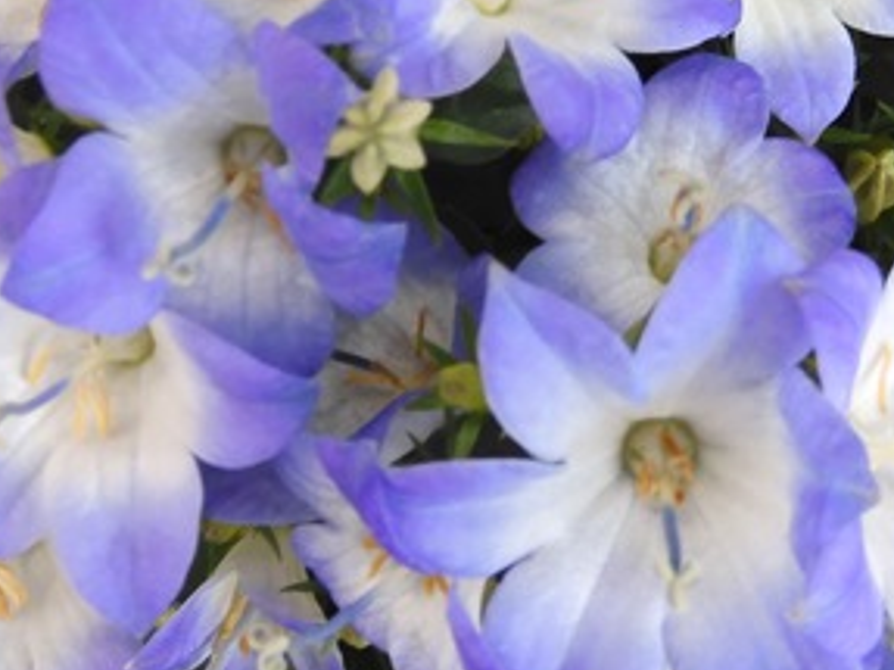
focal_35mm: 45
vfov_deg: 31.5
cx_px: 695
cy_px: 153
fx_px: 1162
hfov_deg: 40.6
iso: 100
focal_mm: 4.3
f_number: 3.4
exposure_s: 1/40
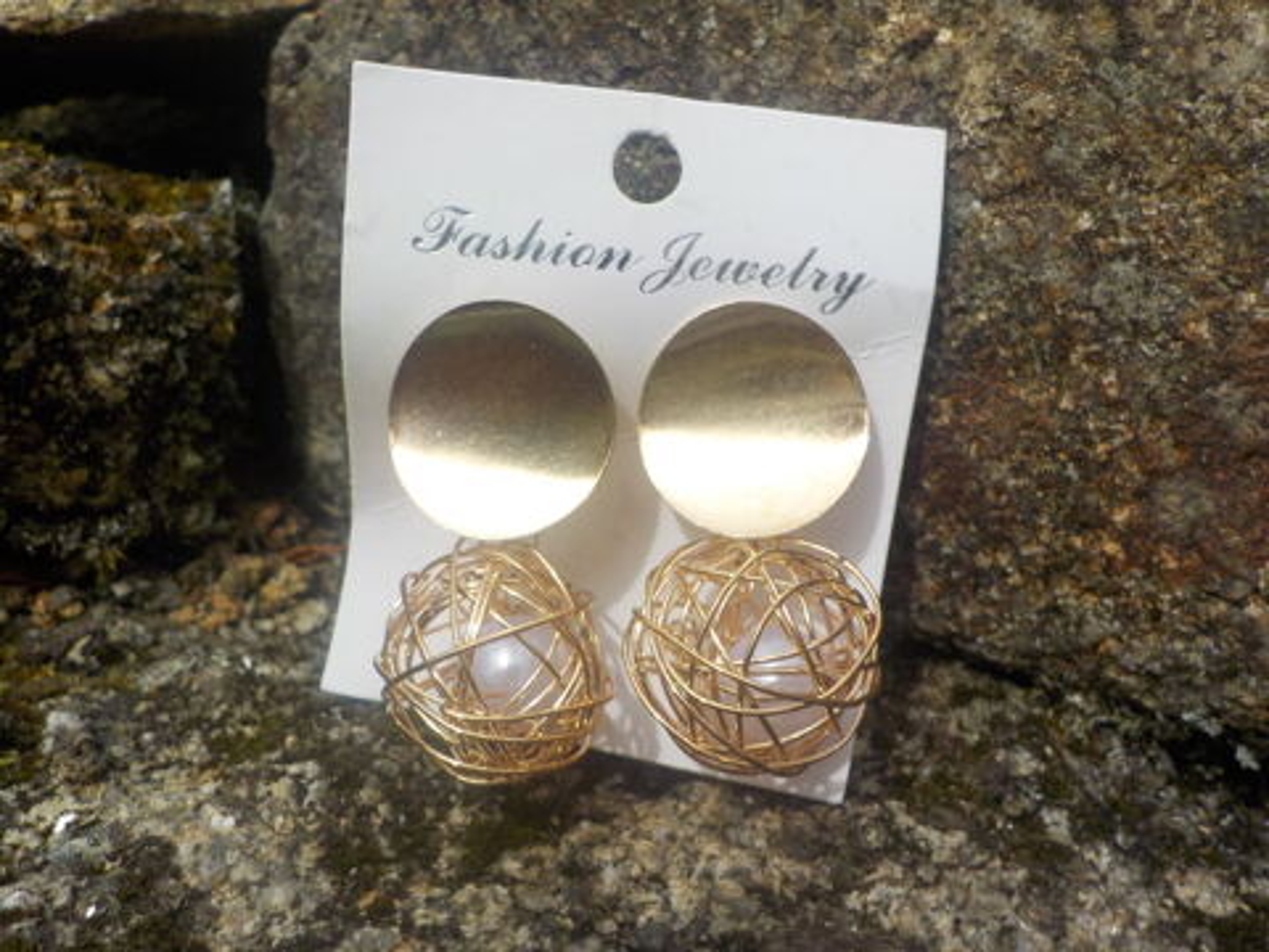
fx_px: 1100
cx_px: 634
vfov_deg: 46.8
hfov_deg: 60.0
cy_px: 476
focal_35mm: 30
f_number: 3.3
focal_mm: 4.1
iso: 125
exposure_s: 1/1250
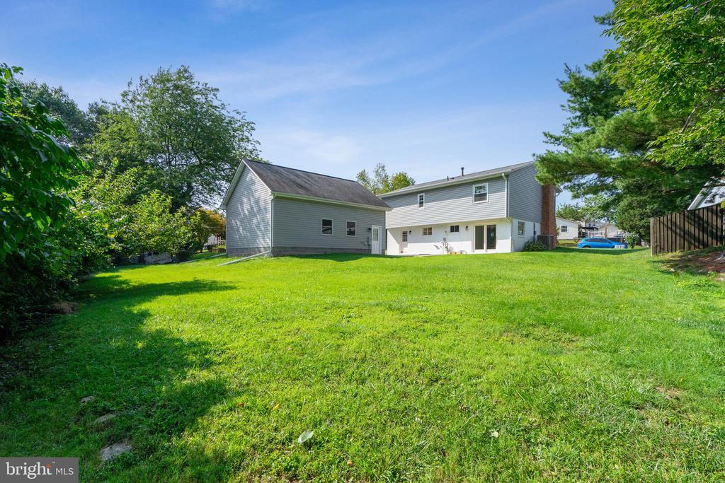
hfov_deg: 96.7
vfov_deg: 73.8
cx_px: 362
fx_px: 322
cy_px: 242
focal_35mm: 16
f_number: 8
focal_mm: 16
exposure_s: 1/2500
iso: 800
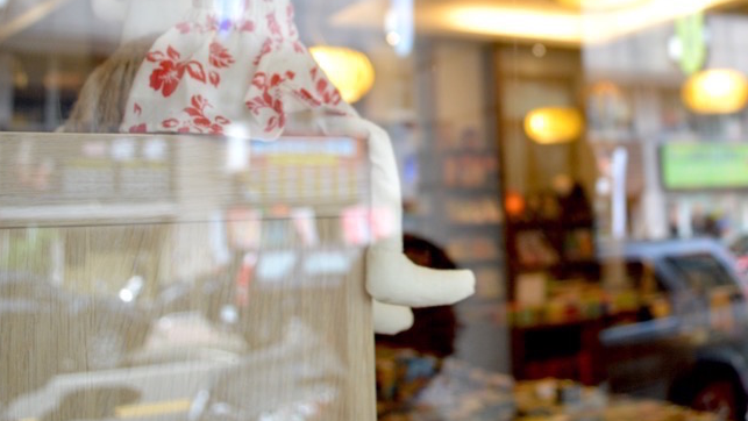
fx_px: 893
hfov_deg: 44.2
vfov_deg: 25.7
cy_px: 39
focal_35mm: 45
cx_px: 543
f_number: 3.5
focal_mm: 18
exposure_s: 1/100
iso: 400
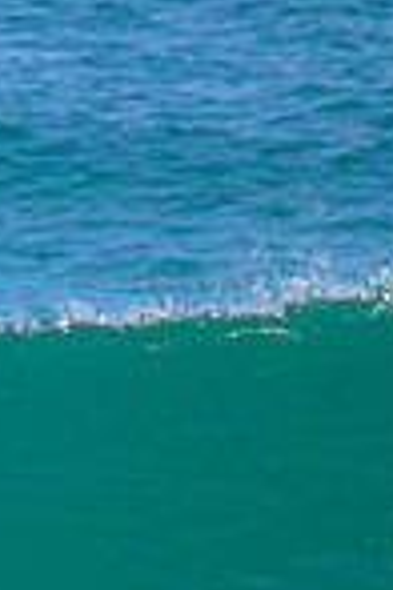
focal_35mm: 3160
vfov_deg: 0.7
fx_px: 51741
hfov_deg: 0.4
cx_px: -698
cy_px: 415
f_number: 11
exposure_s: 1/1000
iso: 1000
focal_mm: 800
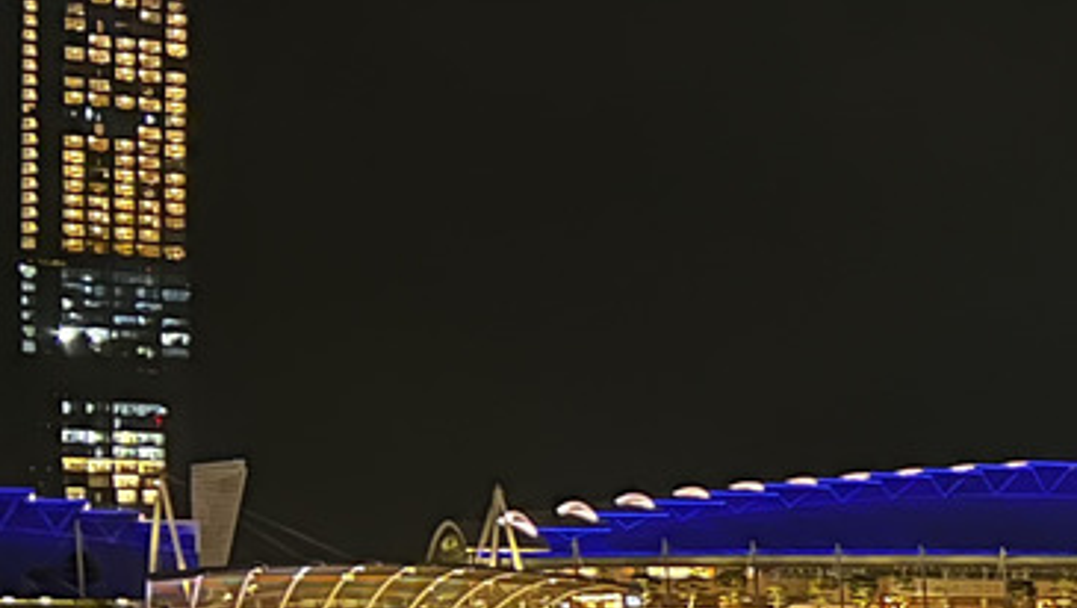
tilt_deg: +1.6
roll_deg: +1.0
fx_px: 3544
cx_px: 1626
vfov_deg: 9.7
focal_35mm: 124
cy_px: 632
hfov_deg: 15.8
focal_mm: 5.7
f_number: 1.5
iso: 1250
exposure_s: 1/21
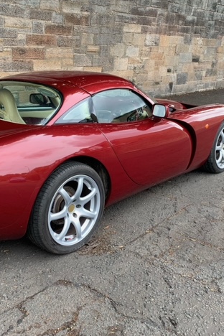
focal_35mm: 37
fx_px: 345
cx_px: 75
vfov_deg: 51.9
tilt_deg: -18.1
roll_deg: -1.5
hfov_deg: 35.6
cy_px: 165
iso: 25
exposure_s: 1/160
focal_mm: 4.25
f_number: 1.8
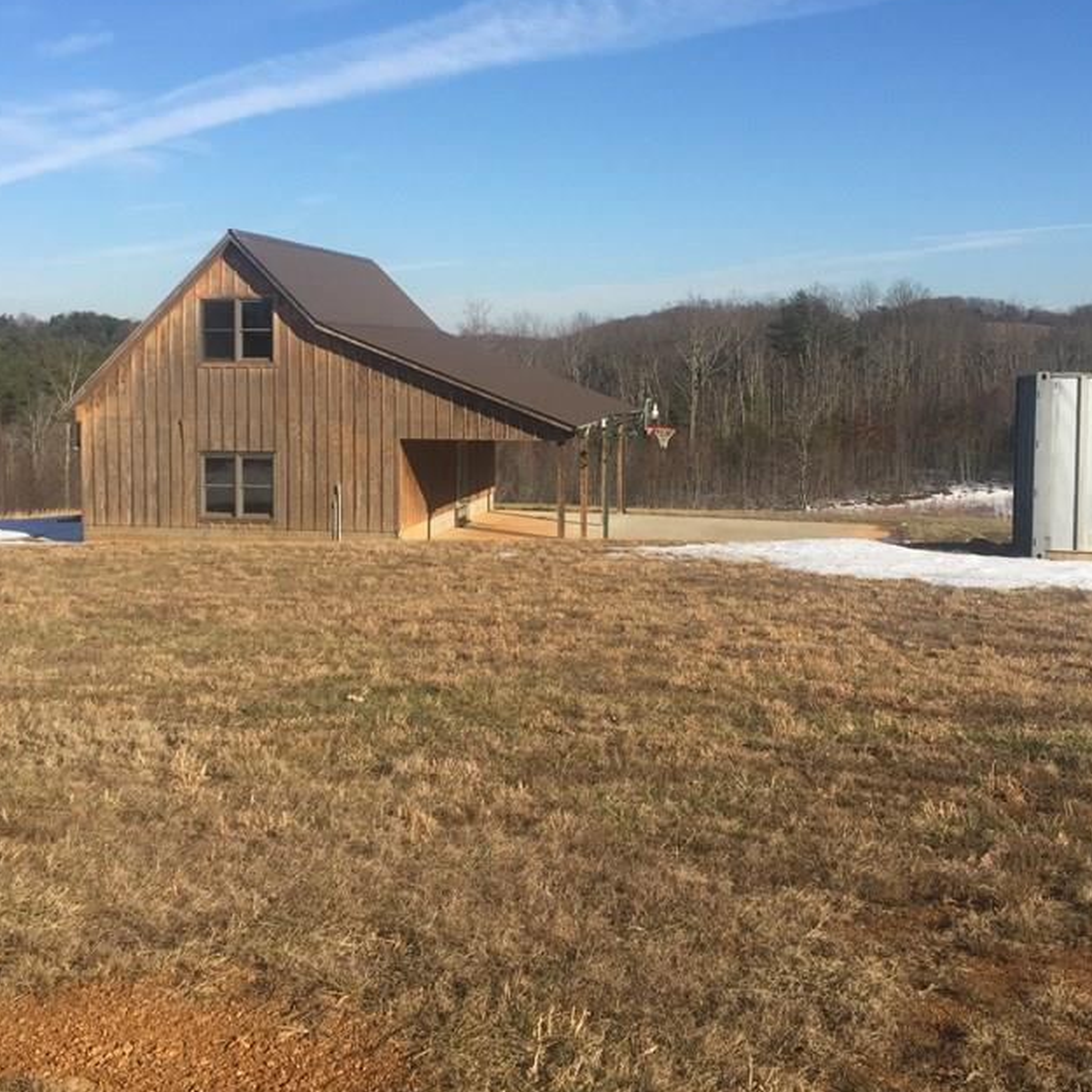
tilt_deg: -3.2
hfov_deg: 40.0
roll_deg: -1.8
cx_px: 519
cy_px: 453
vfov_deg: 39.9
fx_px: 1499
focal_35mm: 42
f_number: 2.2
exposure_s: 1/2326
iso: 32
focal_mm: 4.15
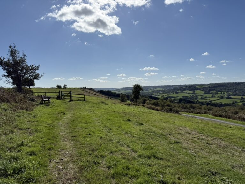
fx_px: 170
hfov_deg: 71.6
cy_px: 92
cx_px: 122
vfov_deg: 56.8
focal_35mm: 24
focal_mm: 6.76
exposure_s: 1/14286
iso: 80
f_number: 1.78
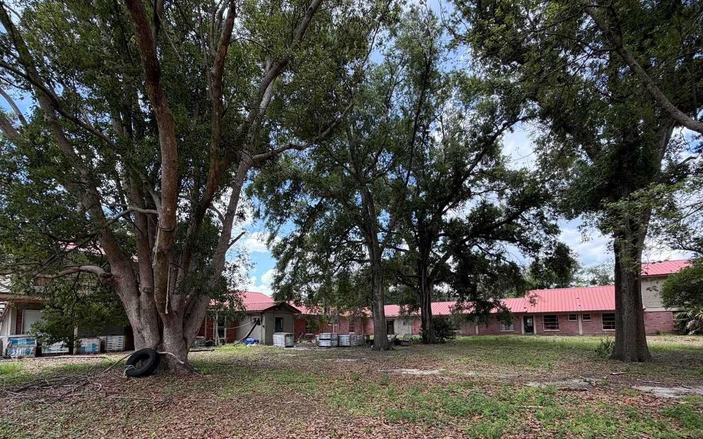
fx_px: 345
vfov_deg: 63.1
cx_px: 337
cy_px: 299
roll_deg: +0.2
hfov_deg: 91.0
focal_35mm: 18
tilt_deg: +5.2
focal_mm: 2.22
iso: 50
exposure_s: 1/304
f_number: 2.2
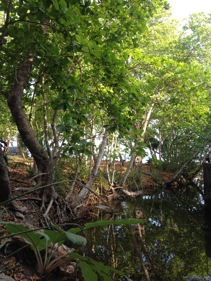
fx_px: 284
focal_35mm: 35
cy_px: 140
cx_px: 106
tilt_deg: +1.0
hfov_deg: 40.7
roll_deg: +0.2
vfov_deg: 52.6
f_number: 2.4
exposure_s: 1/182
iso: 50
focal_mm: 4.28
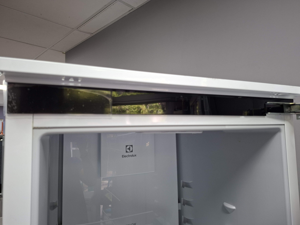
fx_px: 199
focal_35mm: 23
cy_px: 112
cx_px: 150
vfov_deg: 58.9
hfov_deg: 73.9
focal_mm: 5.54
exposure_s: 1/50
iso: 200
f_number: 1.8
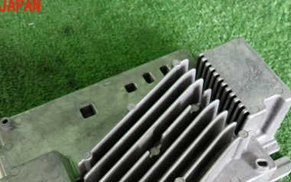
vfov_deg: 29.1
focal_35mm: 42
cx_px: 131
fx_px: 333
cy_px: 170
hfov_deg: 47.1
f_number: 2
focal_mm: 4.5
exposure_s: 1/50
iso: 200
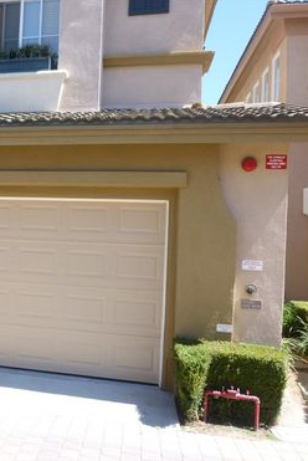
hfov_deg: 34.9
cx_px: 10
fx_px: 448
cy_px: 230
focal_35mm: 35
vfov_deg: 54.4
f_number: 3.3
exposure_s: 1/200
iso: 80
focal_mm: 4.5
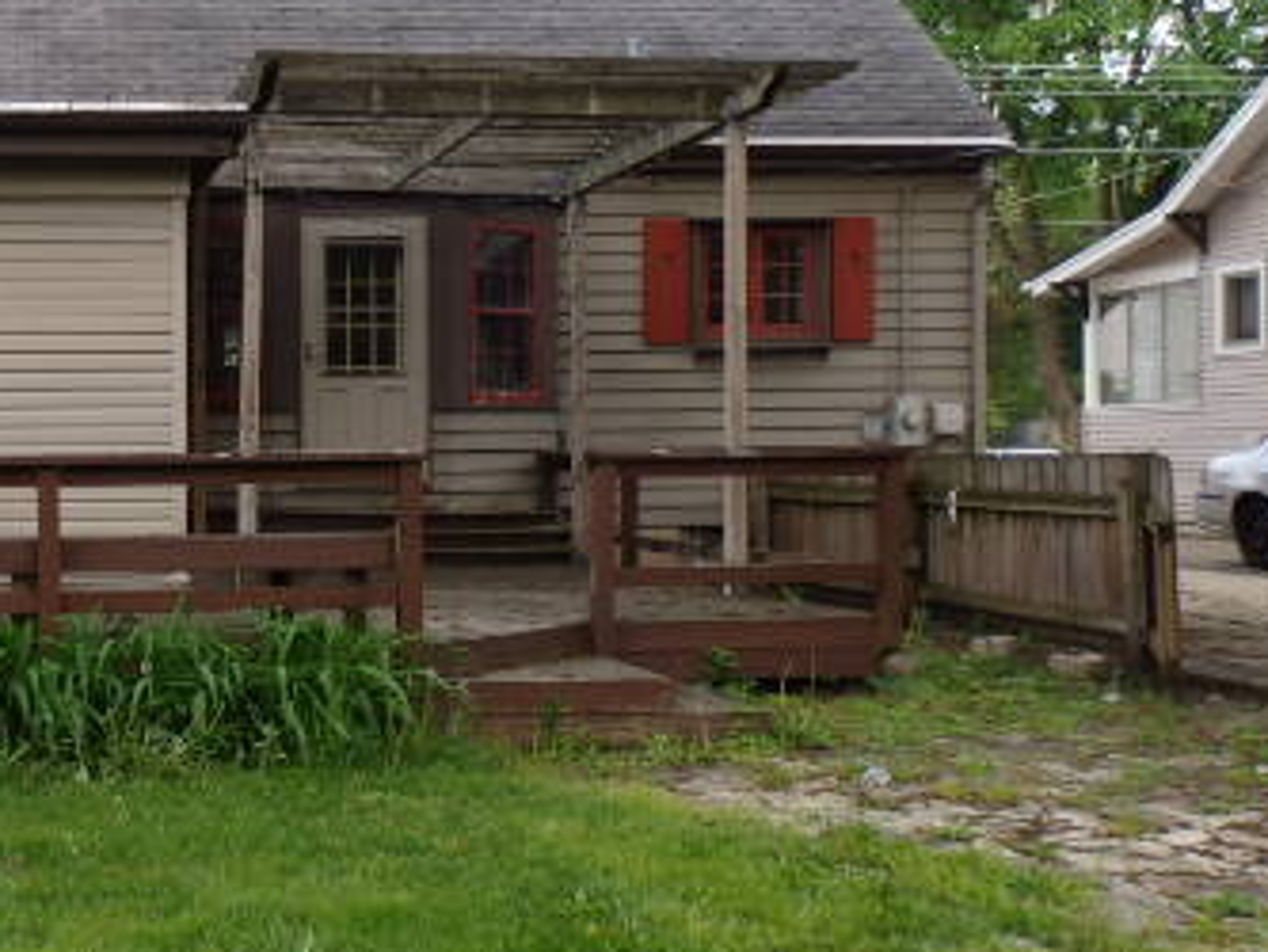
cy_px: 461
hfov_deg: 36.9
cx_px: 103
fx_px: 1759
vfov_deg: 30.3
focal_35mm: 48
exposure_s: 1/60
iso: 100
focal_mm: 4.5
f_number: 3
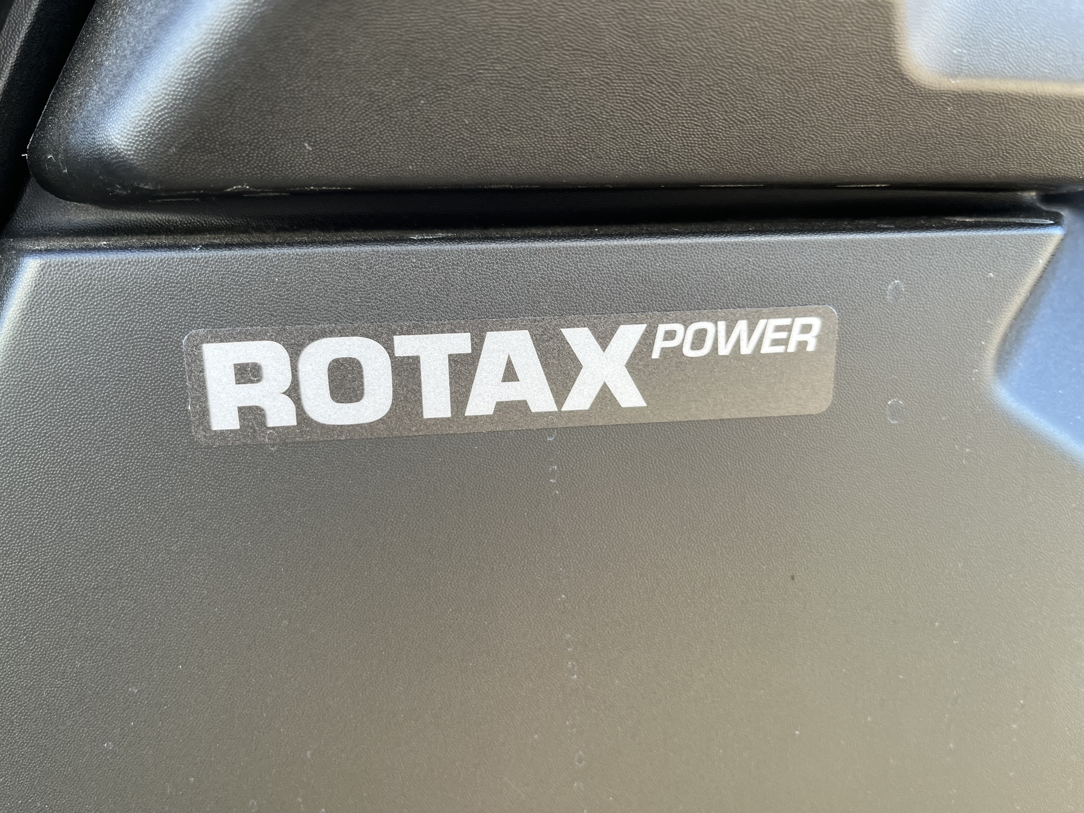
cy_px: 406
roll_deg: +1.8
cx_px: 542
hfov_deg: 67.3
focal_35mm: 26
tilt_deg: -10.0
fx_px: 814
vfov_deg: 53.1
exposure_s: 1/121
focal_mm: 5.1
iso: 80
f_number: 1.6
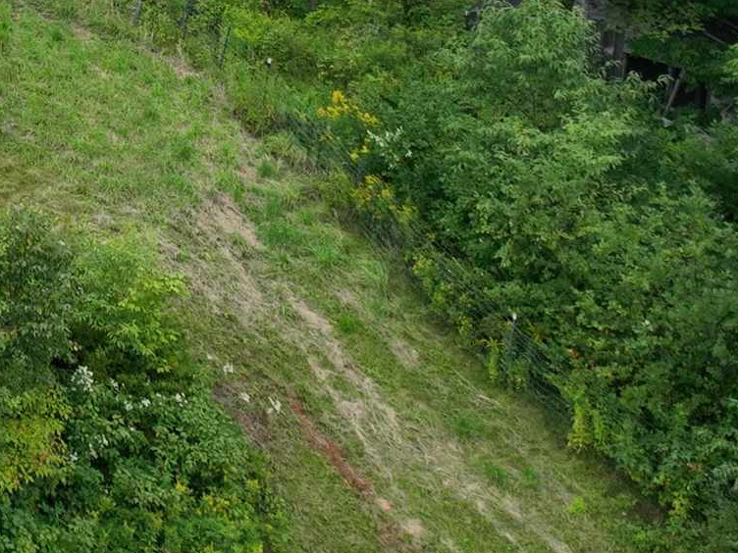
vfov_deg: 13.5
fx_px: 2089
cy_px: -447
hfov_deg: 16.7
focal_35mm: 98
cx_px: -593
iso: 170
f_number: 2.8
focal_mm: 12.29
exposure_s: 1/800
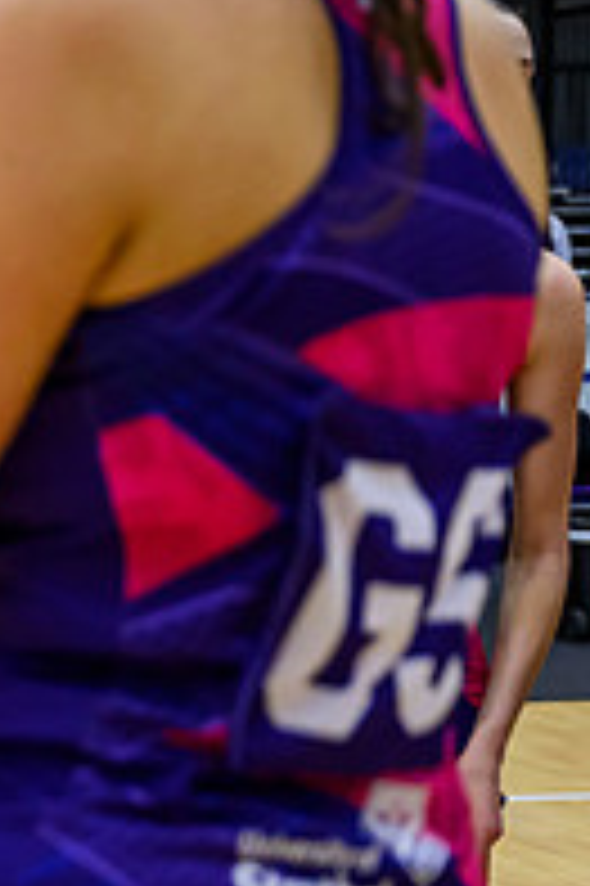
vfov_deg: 14.5
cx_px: -563
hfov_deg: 9.1
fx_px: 3497
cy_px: 432
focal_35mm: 142
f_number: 3.2
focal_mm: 45
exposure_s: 1/1000
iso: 4000
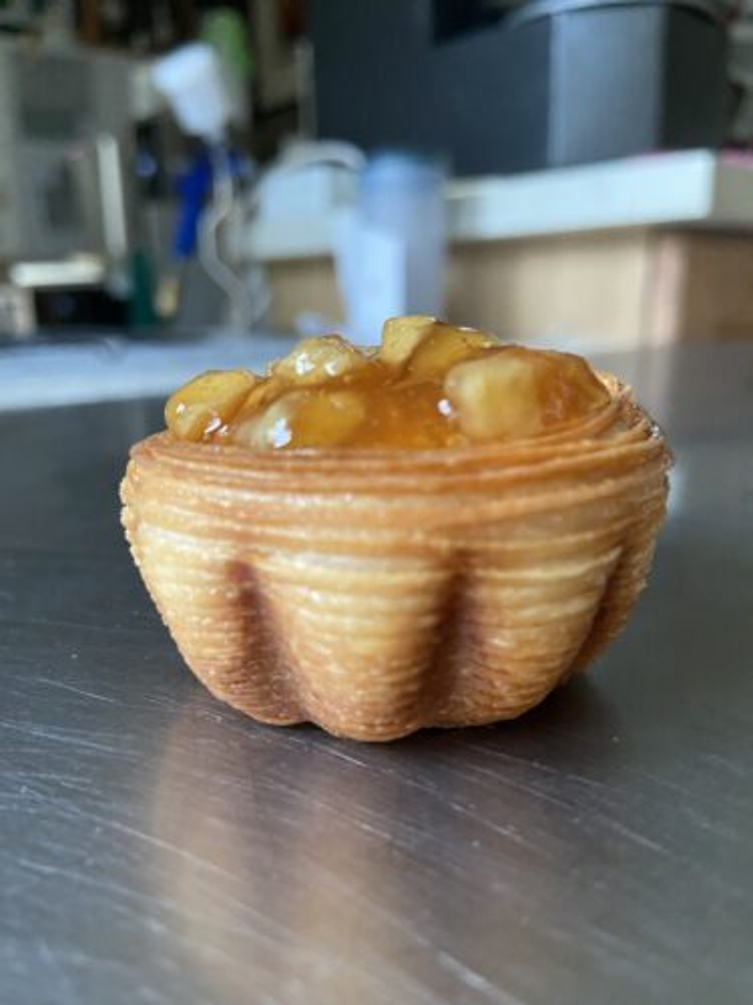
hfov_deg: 54.9
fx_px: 725
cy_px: 502
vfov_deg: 69.4
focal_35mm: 25
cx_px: 376
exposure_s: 1/60
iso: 400
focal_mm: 4.25
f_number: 1.8
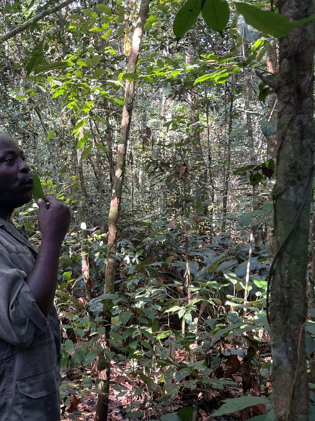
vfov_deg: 48.9
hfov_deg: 37.1
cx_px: 92
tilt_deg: -2.2
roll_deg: +1.8
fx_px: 461
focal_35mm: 38
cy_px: 225
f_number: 1.6
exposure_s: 1/121
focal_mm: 4.2
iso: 100
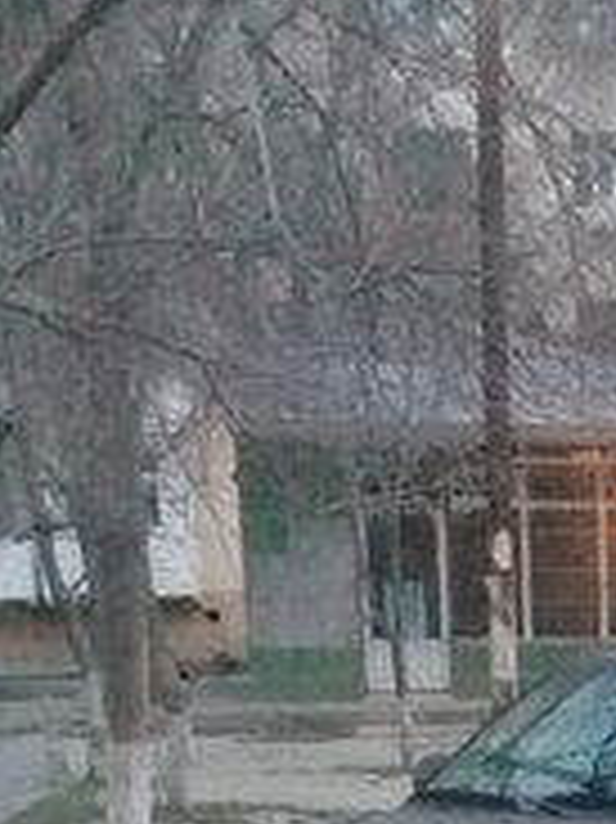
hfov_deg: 16.9
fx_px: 1995
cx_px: 719
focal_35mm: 84
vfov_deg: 21.0
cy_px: 1090
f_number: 2.2
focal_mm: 3.3
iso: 1250
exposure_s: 1/17
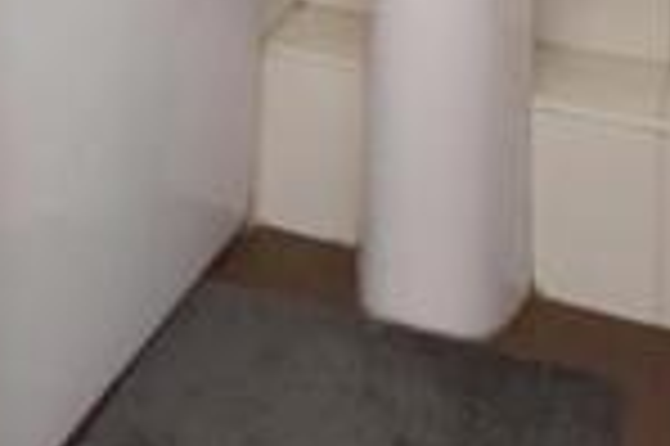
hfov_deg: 29.3
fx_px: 1227
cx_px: 67
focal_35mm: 66
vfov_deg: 15.5
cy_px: -493
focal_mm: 10
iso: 400
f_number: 11
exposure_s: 1/15
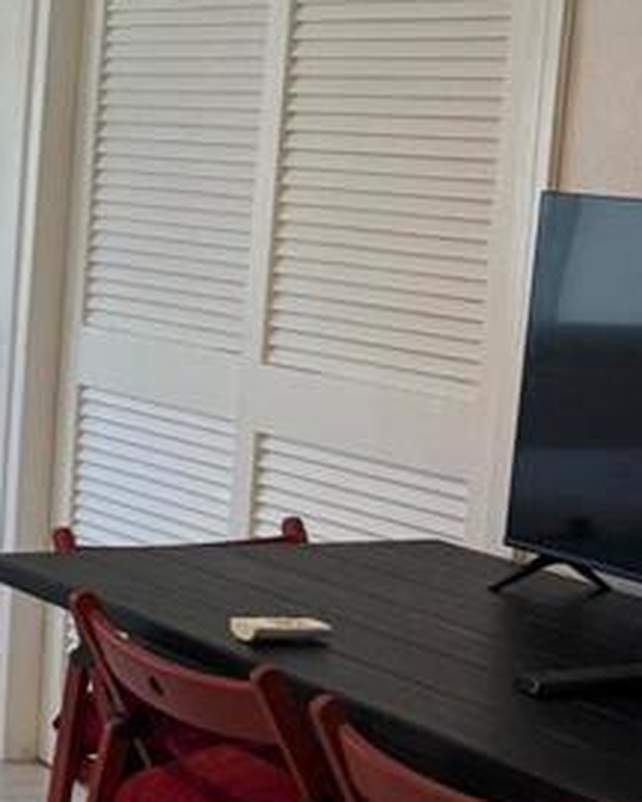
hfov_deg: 13.0
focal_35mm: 104
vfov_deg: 18.4
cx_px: -624
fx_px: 2470
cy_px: 440
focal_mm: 6.76
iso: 160
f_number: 1.78
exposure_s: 1/197
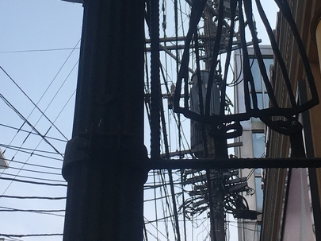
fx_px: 797
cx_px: 185
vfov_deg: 16.6
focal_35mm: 86
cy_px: -25
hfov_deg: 22.8
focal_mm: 4.15
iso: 25
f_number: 2.2
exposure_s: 1/2079
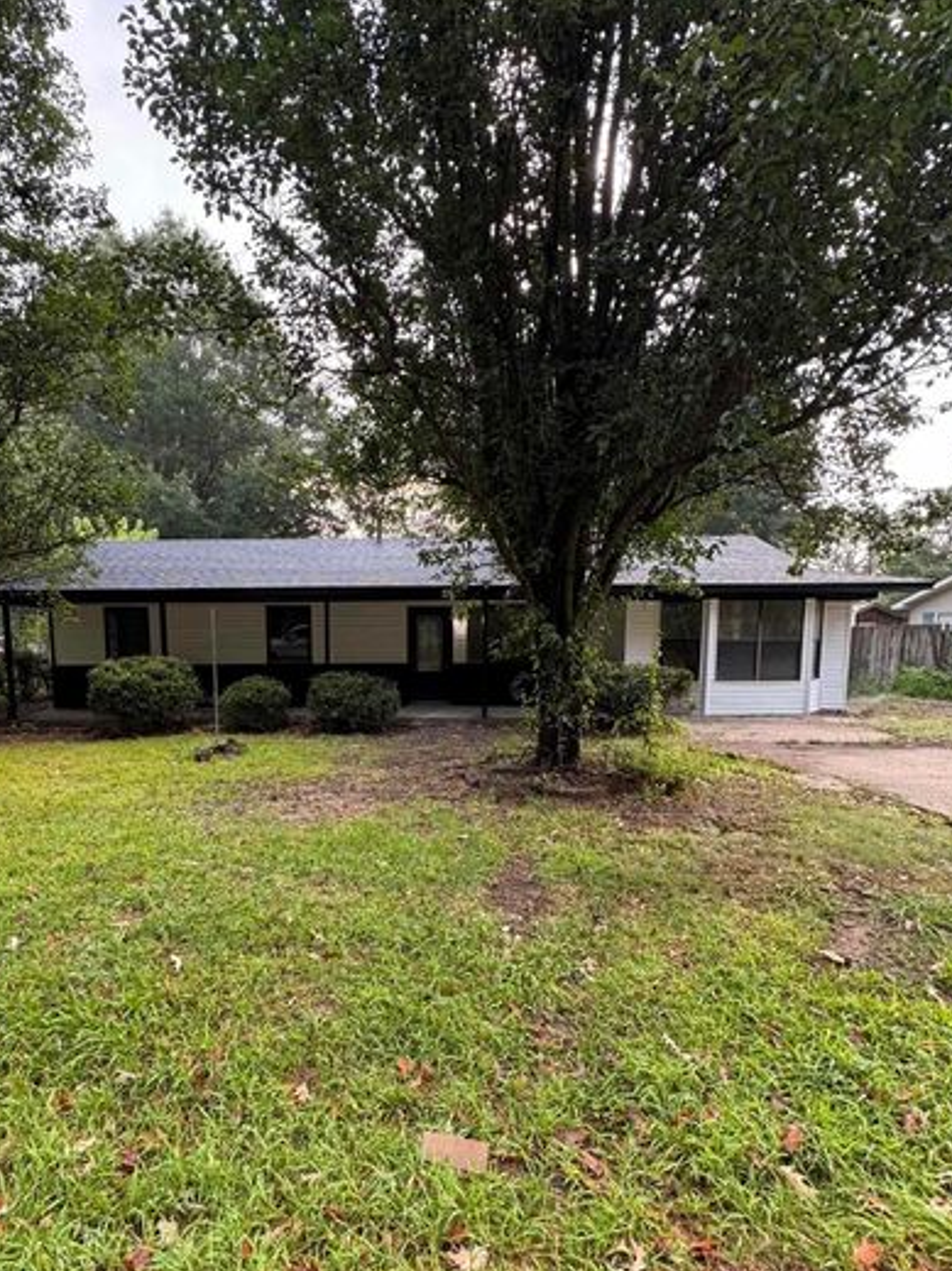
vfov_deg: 87.3
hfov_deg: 70.9
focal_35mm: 18
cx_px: 384
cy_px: 721
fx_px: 660
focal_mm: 2.22
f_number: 2.2
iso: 100
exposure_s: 1/99
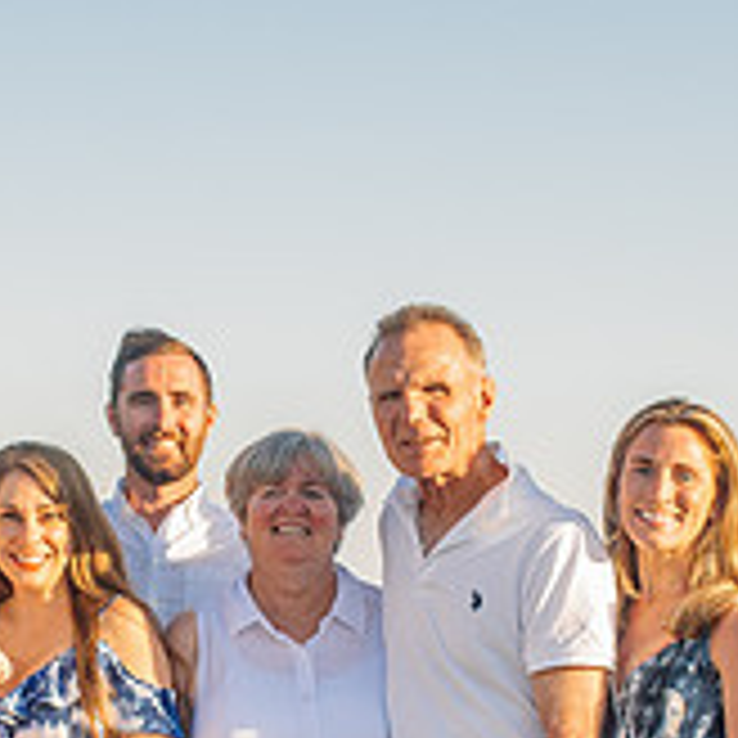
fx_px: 2846
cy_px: 595
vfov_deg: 14.7
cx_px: 153
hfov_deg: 14.7
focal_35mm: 118
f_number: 3.5
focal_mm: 35
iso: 160
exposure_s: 1/500
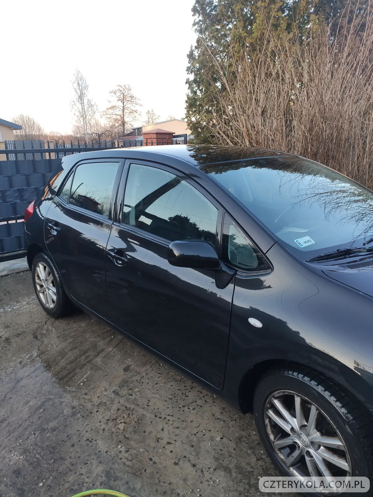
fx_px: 374
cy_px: 248
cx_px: 186
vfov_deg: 67.3
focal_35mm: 26
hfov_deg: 53.1
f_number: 1.75
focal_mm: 4.77
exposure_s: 1/100
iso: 126
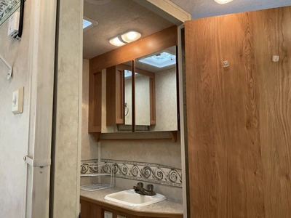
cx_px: 146
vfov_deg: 48.2
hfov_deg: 61.7
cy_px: 109
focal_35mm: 29
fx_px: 244
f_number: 1.8
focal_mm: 3
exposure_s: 1/60
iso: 160
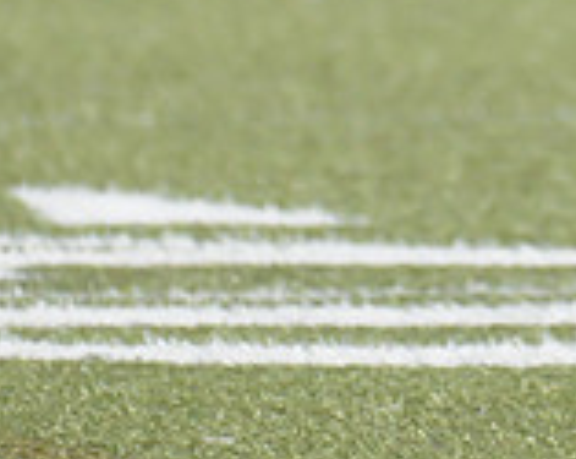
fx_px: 23924
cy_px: -200
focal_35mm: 1406
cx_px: 763
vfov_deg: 1.1
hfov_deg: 1.4
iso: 1600
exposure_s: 1/5000
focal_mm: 270
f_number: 4
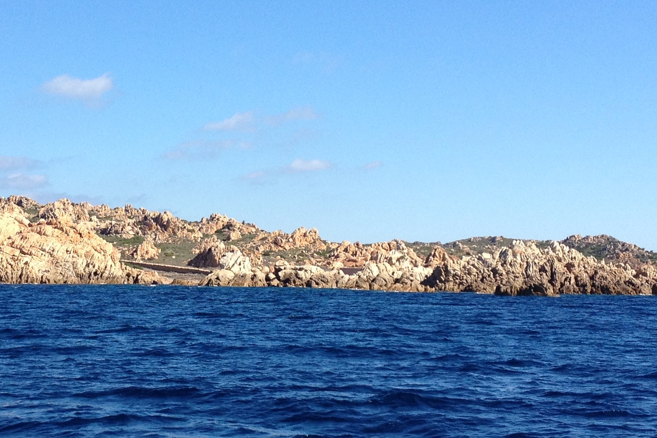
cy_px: 206
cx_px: 217
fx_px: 1533
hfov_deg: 24.1
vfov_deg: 16.3
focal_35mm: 84
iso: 64
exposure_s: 1/1416
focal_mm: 4.28
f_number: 2.4
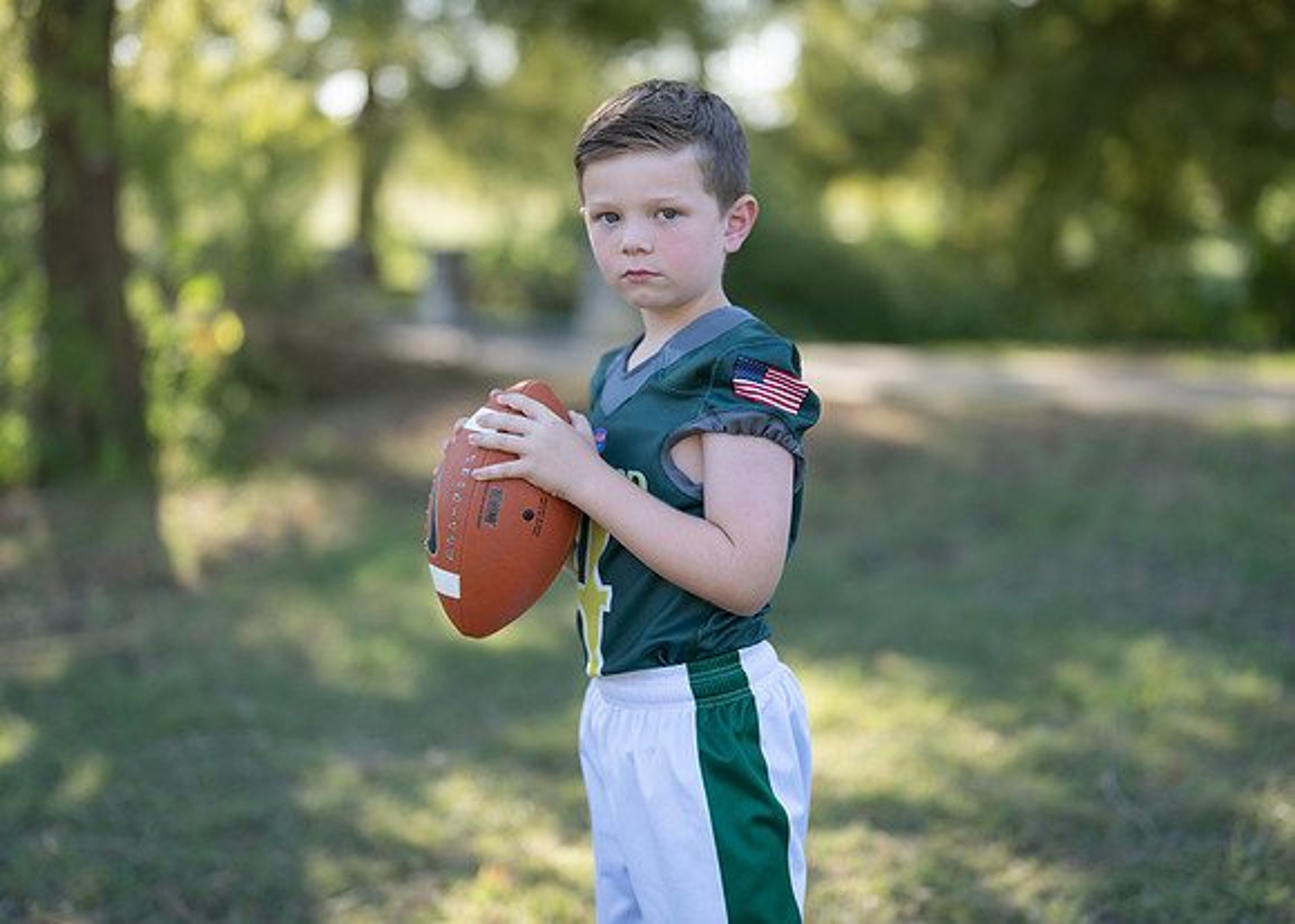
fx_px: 2153
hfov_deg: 33.5
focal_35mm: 59
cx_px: 631
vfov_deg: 24.2
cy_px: 431
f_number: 1.2
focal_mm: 50
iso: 100
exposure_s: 1/1250
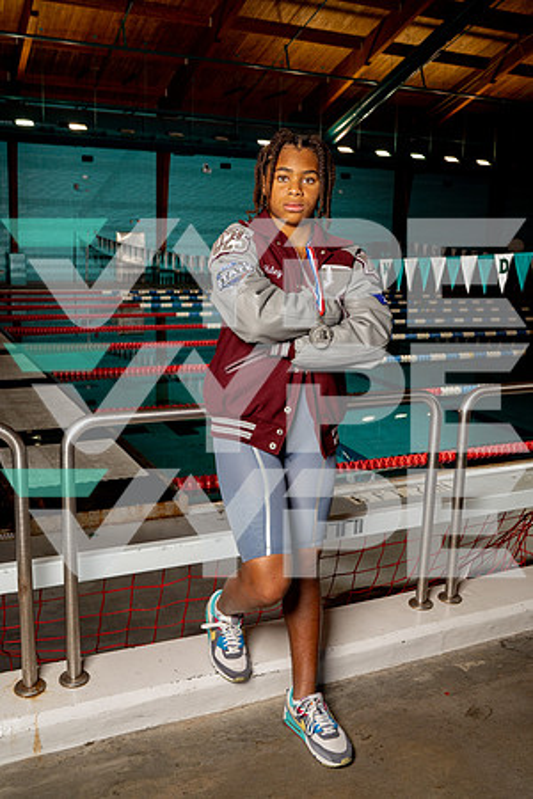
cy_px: 400
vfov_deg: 54.4
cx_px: 266
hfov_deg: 37.9
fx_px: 777
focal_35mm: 35
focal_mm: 35
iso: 200
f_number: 6.3
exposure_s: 1/250
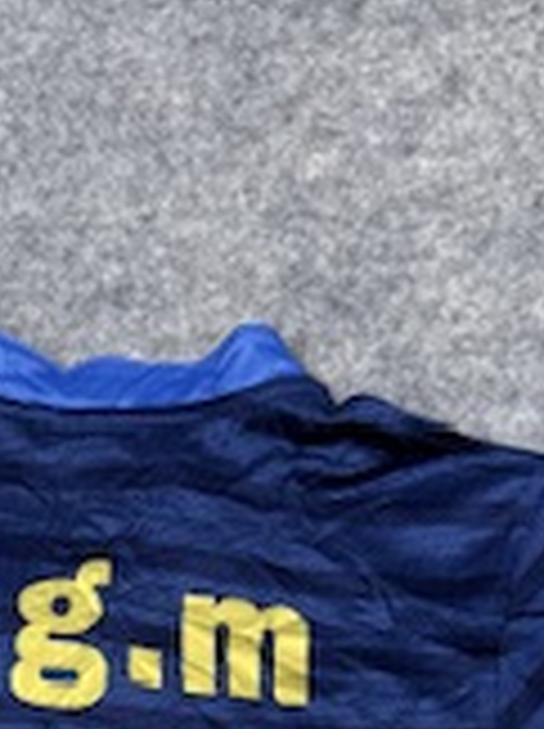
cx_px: 58
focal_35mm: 95
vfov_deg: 18.3
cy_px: 1112
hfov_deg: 15.4
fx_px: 1996
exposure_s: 1/121
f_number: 1.78
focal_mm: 6.76
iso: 64
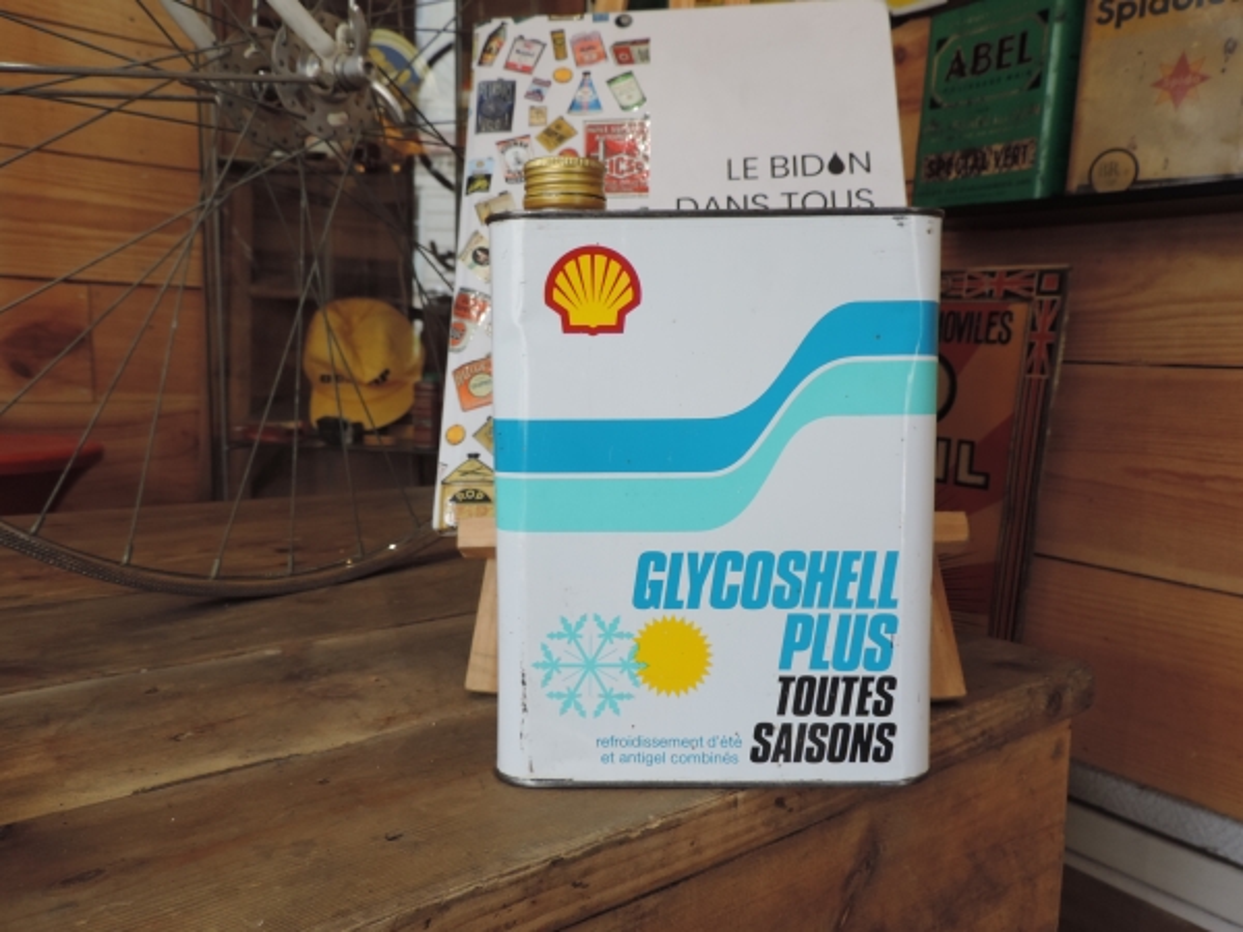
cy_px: 466
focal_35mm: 28
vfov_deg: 49.7
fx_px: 1005
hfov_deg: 63.4
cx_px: 622
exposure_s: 1/30
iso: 125
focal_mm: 4.9
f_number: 3.1
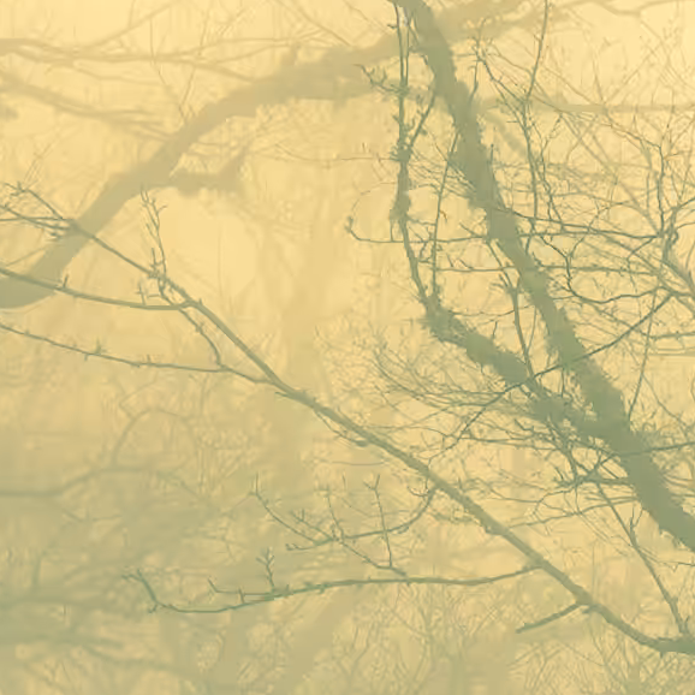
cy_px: 1344
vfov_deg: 6.9
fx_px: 5611
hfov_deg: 6.4
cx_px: 2121
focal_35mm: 247
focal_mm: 28
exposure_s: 1/100
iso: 320
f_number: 5.6
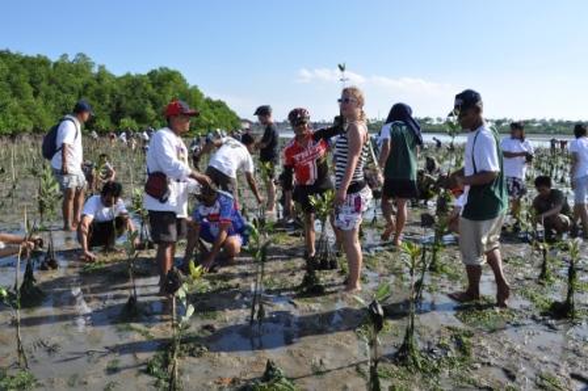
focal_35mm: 30
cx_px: 294
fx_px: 490
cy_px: 196
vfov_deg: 43.5
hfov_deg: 62.0
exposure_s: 1/500
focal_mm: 20
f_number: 11
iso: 400
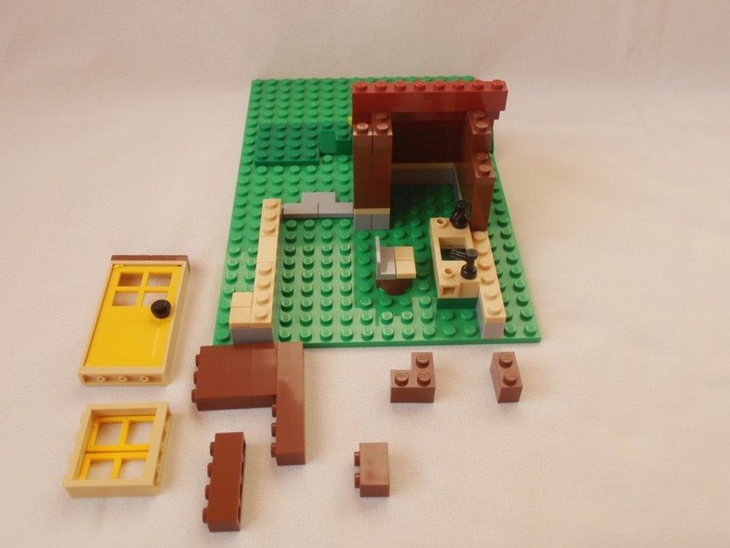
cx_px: 365
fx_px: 780
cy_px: 274
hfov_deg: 50.1
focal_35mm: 37
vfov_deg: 38.7
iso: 80
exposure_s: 1/100
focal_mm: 6.61
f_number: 3.9
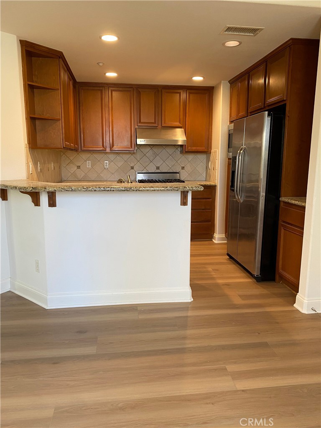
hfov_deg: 53.1
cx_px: 160
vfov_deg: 67.3
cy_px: 214
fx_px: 321
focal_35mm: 26
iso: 80
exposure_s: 1/60
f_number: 1.8
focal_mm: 4.25
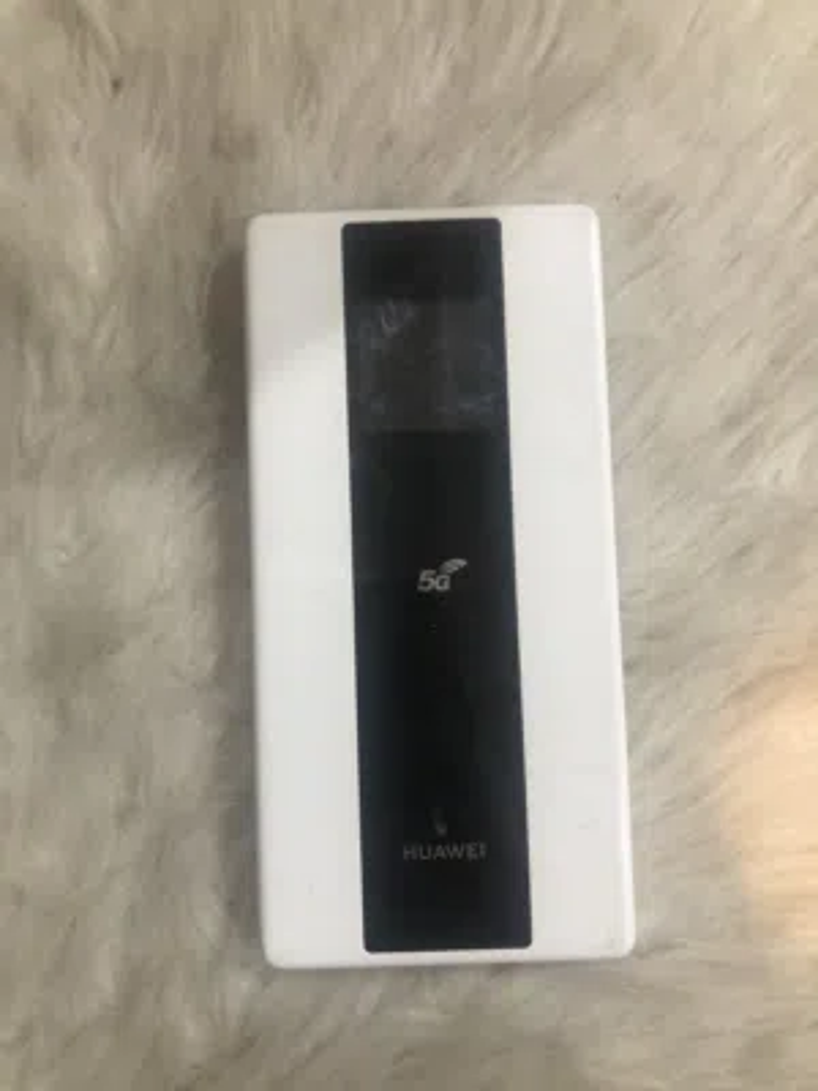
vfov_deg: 63.4
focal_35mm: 28
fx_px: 882
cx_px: 409
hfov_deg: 49.7
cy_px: 546
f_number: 1.8
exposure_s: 1/15
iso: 64
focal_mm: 4
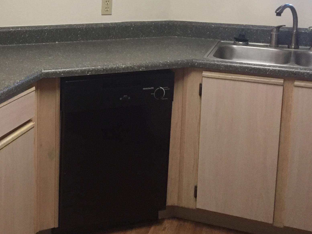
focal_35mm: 56
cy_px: 36
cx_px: 60
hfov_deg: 33.3
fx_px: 505
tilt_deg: -11.2
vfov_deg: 25.5
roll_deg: -1.2
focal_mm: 4.15
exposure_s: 1/30
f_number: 2.2
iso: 250
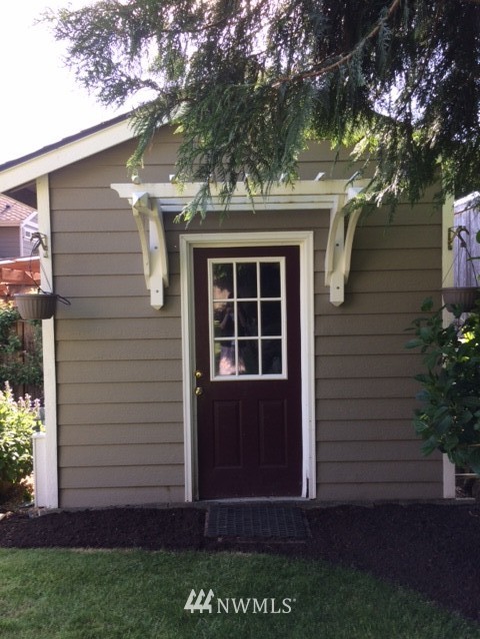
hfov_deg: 48.2
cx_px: 240
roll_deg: +2.0
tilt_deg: -4.6
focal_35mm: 29
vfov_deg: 61.7
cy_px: 320
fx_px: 536
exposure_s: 1/155
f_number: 2.2
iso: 32
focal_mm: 4.15
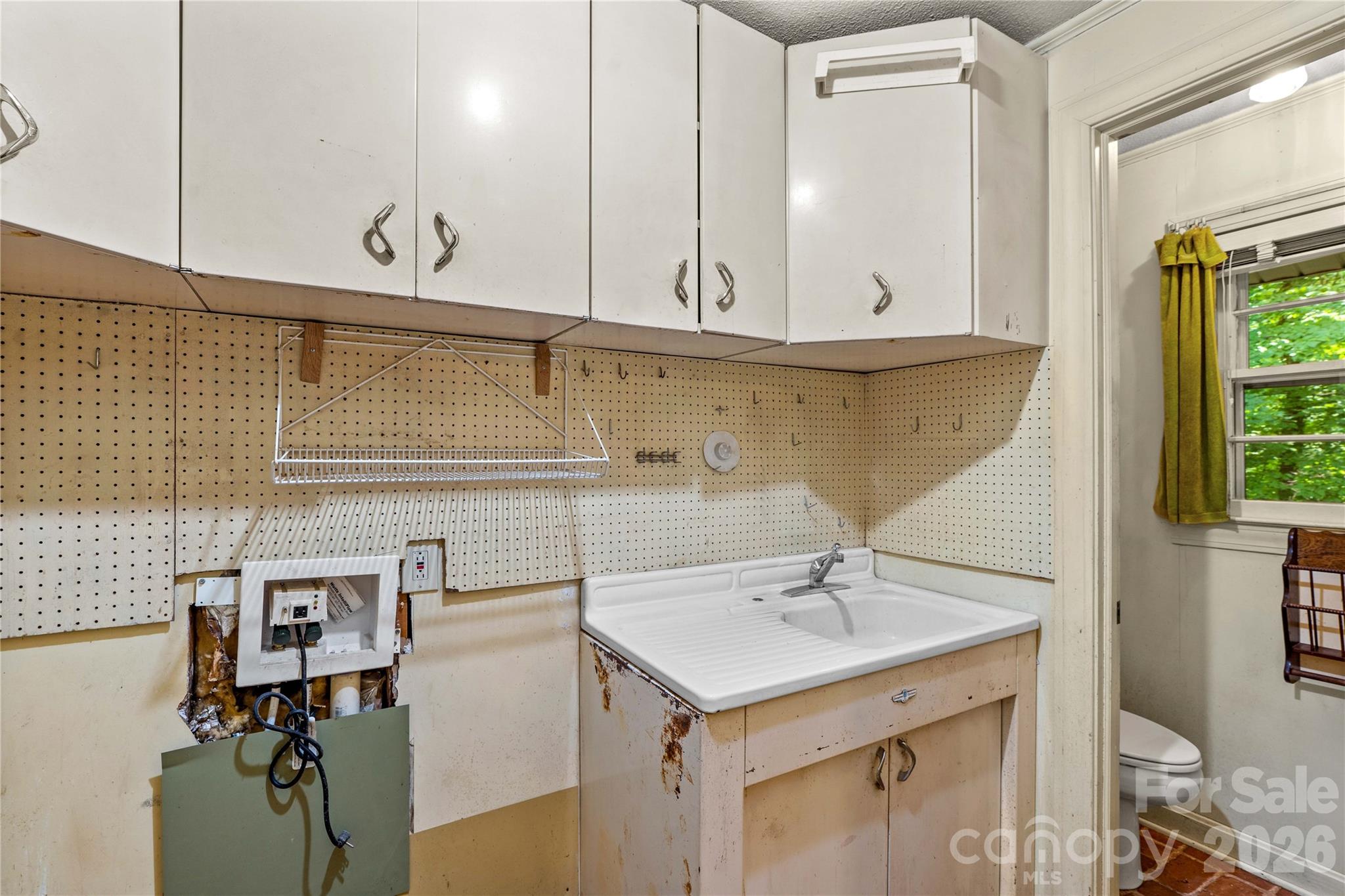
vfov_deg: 73.7
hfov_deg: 96.7
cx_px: 672
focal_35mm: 16
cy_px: 448
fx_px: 598
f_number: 8
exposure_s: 1/2
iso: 100
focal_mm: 16
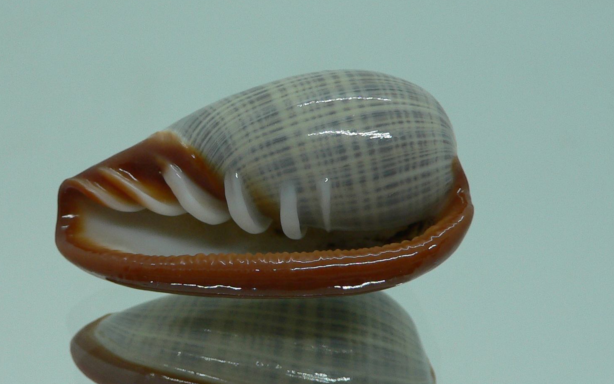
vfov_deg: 25.3
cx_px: 252
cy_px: 244
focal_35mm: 51
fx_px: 853
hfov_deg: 39.4
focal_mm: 4.6
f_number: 2.8
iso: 80
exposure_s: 1/60
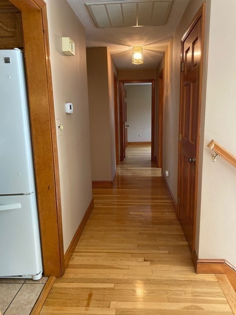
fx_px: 236
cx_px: 118
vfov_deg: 67.3
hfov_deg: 53.1
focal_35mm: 26
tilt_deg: -8.5
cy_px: 158
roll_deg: +2.5
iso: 160
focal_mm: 4.25
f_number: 1.8
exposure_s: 1/60
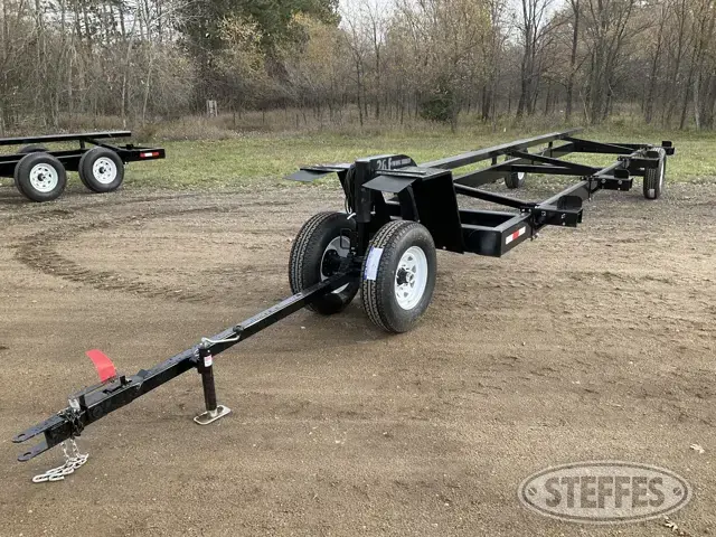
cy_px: 268
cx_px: 358
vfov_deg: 48.2
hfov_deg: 61.7
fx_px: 600
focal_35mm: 29
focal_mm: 3
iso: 25
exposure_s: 1/397
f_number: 1.8
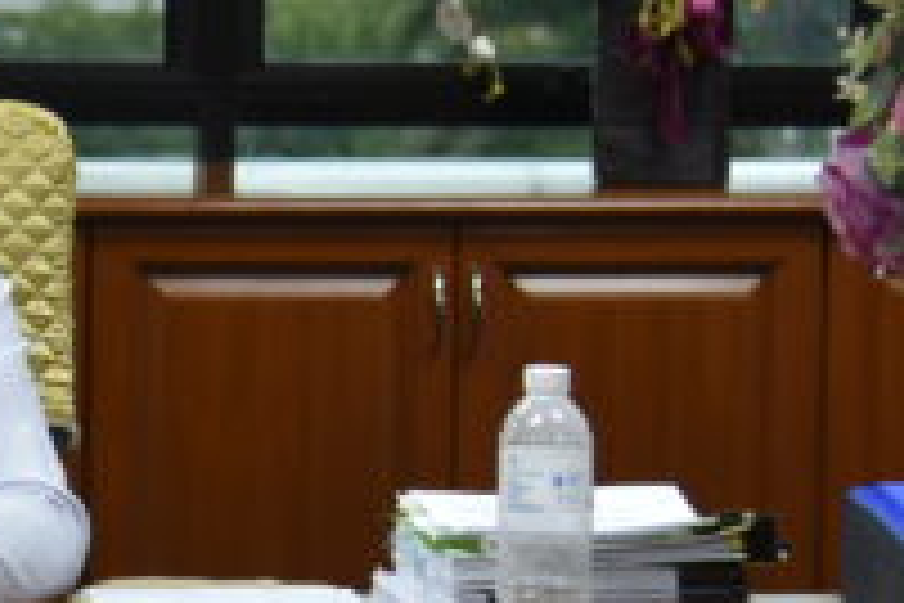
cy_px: 108
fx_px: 4218
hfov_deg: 11.9
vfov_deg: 8.2
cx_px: -283
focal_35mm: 168
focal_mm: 44
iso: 640
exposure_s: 1/60
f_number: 4
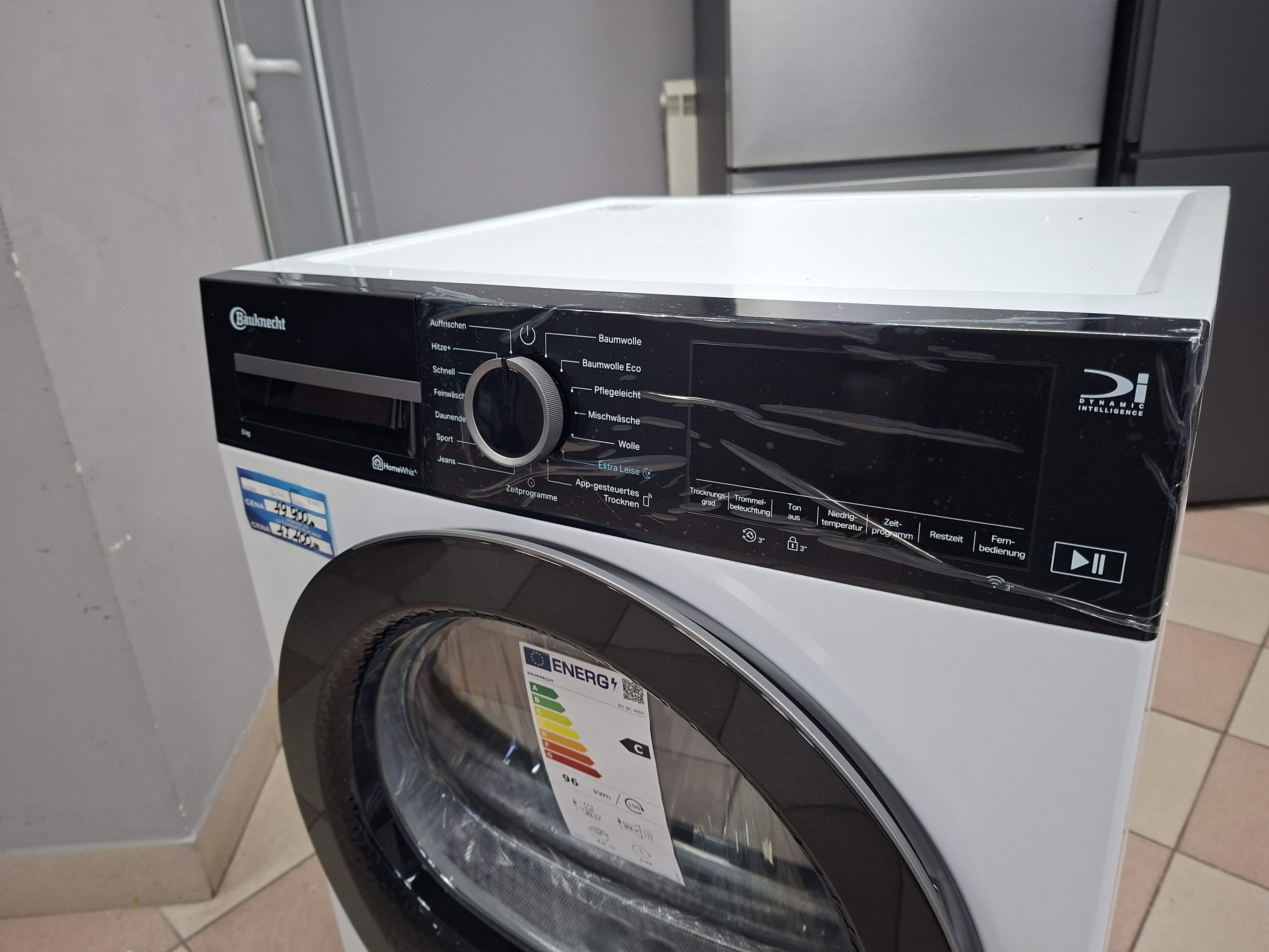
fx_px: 843
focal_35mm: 23
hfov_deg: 73.9
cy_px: 476
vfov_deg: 58.9
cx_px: 634
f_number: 1.8
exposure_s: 1/50
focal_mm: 5.54
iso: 200
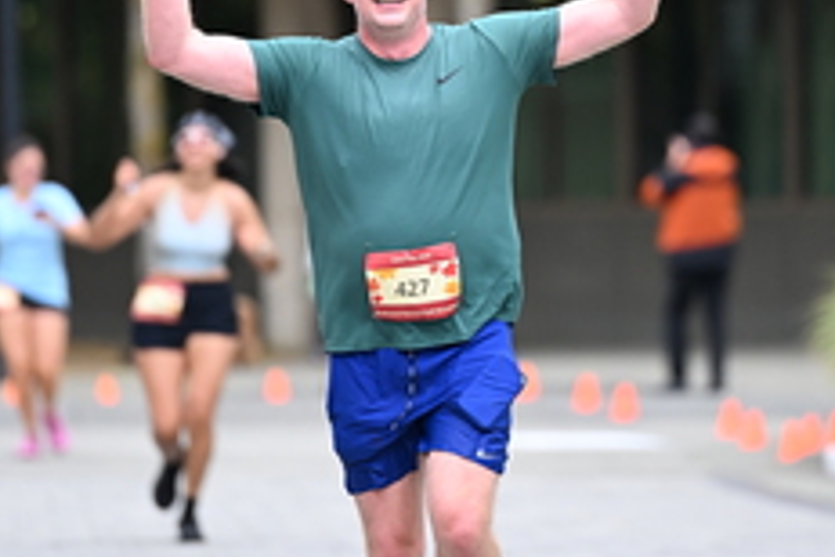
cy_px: 119
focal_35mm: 476
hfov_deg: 4.3
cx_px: 548
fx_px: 11040
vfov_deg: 2.9
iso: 640
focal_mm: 200
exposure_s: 1/1600
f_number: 2.8
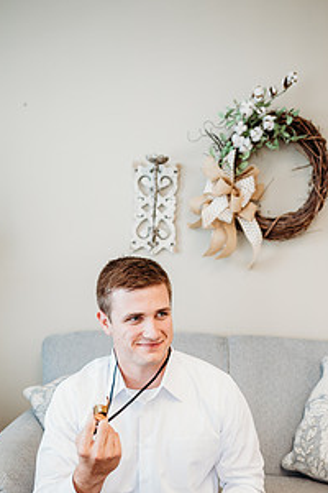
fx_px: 492
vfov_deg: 51.5
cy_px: 353
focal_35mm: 36
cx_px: 157
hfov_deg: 36.9
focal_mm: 24
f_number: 2.5
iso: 400
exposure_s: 1/160
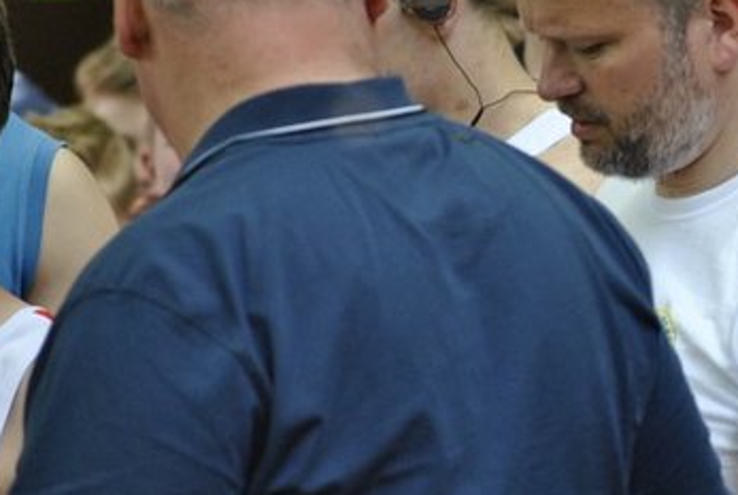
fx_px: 8360
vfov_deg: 3.4
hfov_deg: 5.0
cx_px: 678
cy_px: 202
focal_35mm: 407
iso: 800
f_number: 5
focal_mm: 145
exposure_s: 1/200
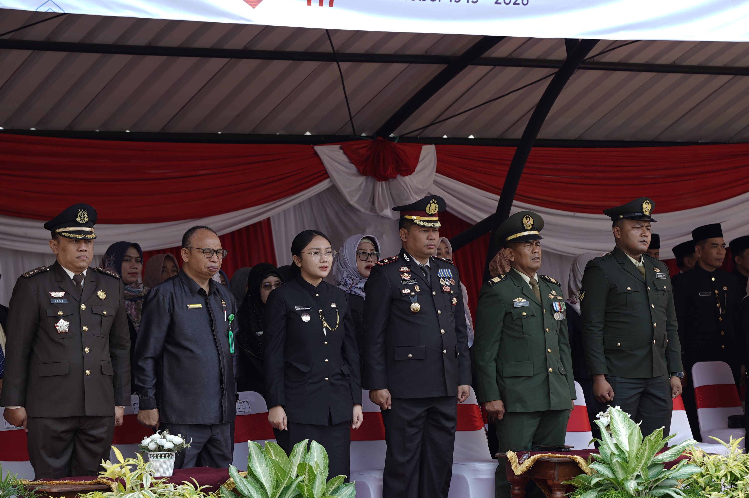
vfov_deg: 9.6
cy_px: 249
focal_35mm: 142
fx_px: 2952
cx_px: 374
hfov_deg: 14.5
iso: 64
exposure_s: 1/100
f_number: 3.5
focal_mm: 94.9
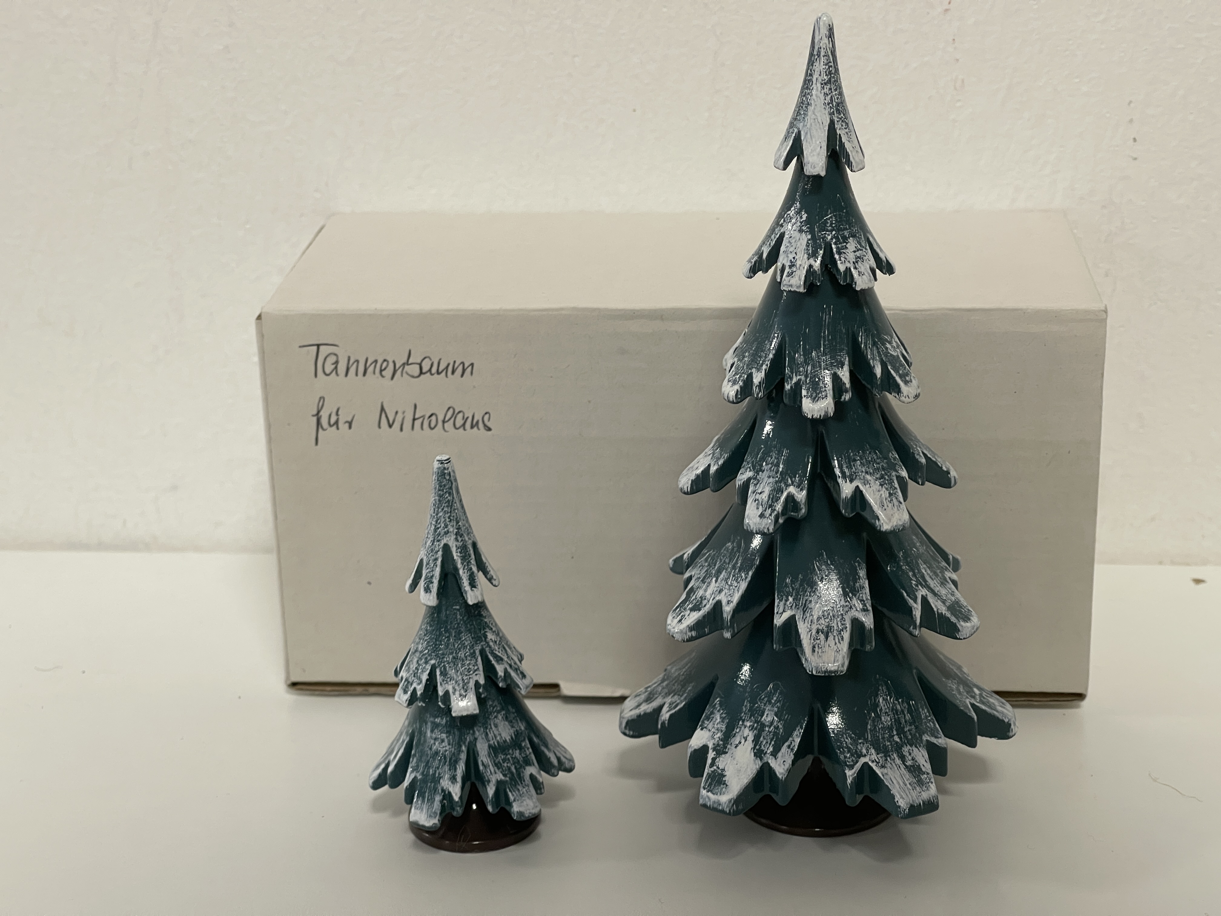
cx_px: 610
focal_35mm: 64
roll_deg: +0.9
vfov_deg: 22.9
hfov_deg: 30.3
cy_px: 458
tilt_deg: -22.9
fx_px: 2257
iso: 160
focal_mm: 7.5
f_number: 2.2
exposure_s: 1/50
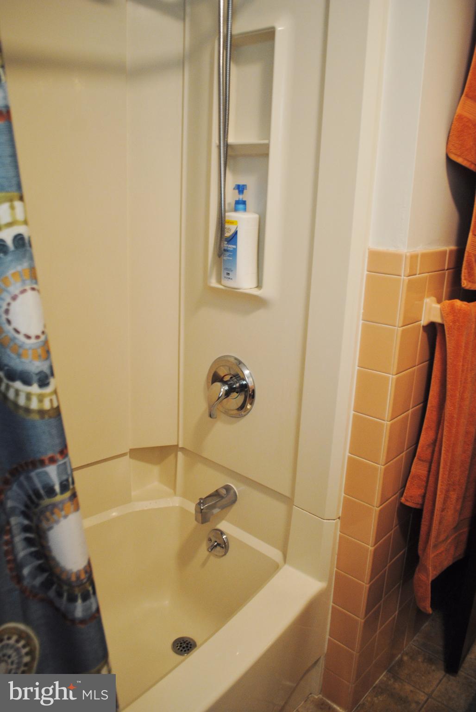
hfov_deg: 48.0
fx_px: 534
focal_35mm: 27
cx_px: 238
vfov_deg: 67.3
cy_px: 356
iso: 400
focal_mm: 18
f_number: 3.5
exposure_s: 1/13
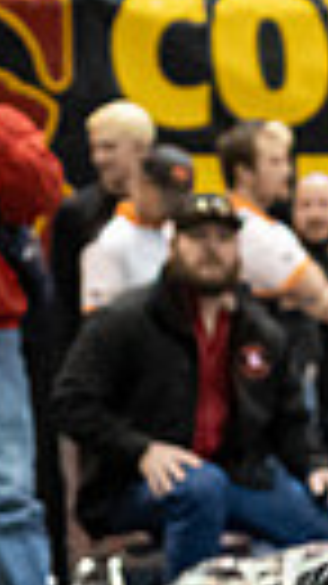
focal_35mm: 392
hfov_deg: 3.1
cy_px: 709
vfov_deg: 5.5
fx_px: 6069
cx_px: 536
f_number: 4
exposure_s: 1/500
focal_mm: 70
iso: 16000
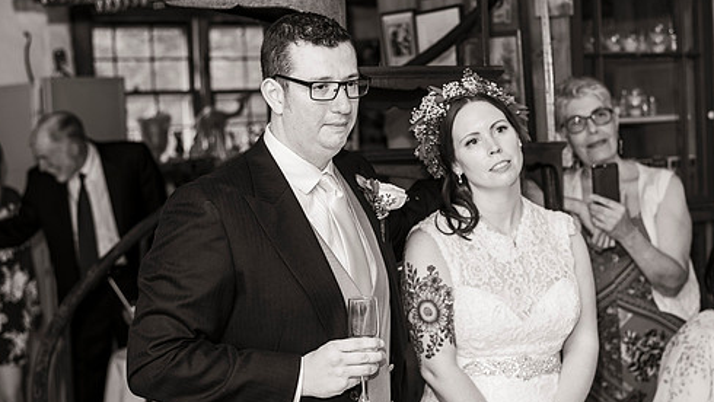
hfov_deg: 33.8
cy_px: 168
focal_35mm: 62
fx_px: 1174
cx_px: 389
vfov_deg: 19.4
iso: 500
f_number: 3.2
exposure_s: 1/100
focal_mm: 50
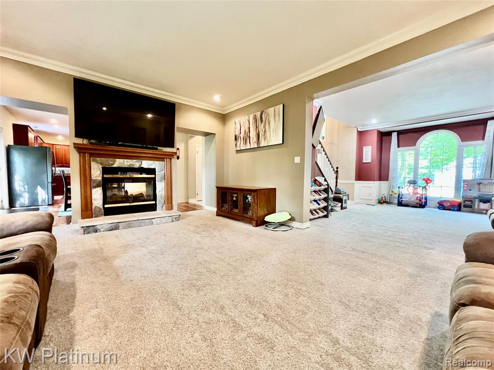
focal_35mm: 13
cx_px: 247
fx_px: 186
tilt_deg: -3.8
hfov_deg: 106.2
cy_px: 185
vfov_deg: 89.9
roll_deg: -0.6
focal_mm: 1.57
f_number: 1.8
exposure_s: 1/60
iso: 500
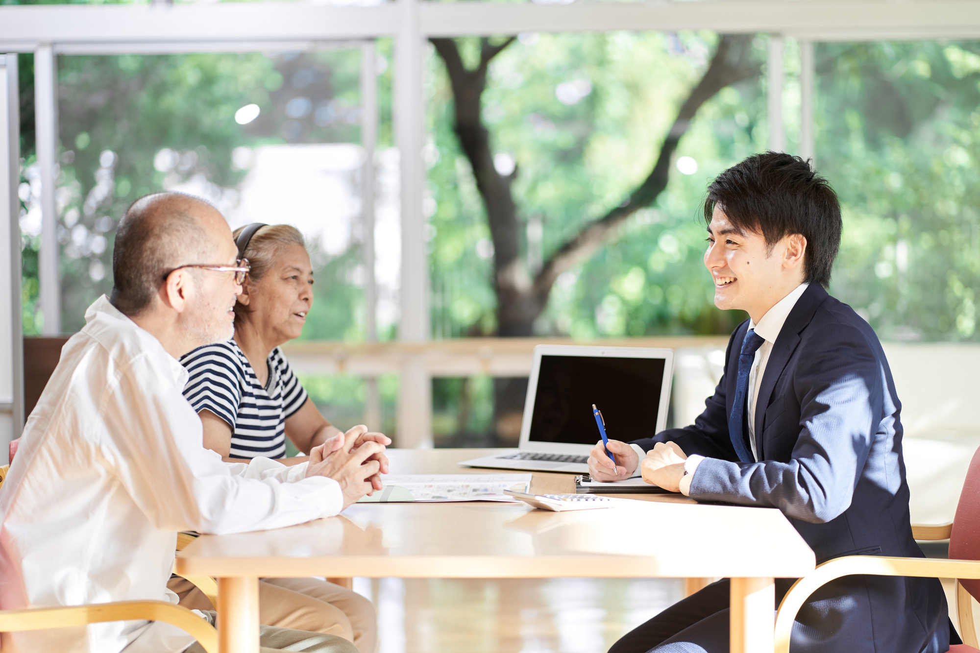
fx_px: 2314
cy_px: 326
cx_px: 490
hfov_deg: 23.9
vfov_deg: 16.1
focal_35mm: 85
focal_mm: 85
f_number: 2
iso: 100
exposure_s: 1/125
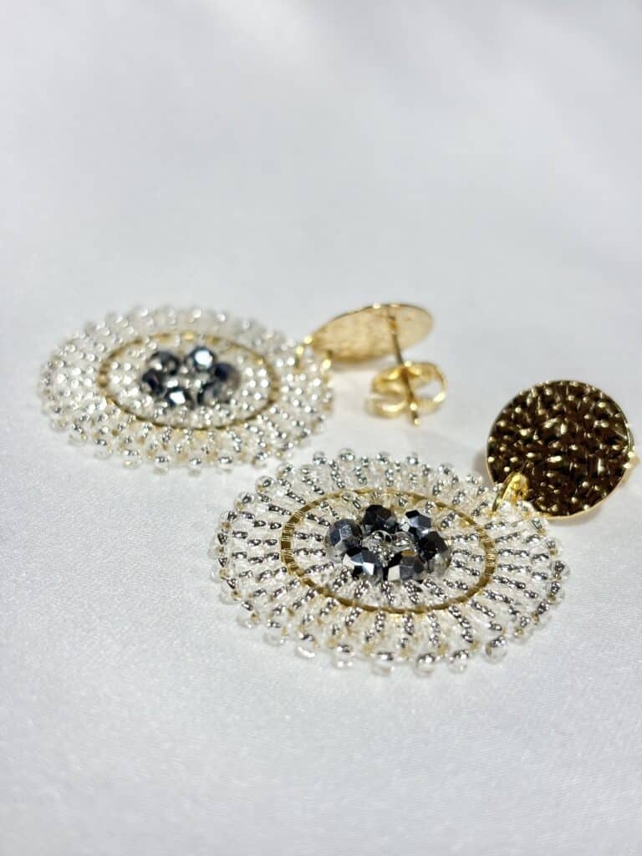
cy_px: 428
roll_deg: -1.6
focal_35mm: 52
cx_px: 321
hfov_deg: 28.0
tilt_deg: -22.4
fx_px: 1286
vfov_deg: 36.8
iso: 32
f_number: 1.6
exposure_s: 1/293
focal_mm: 5.96
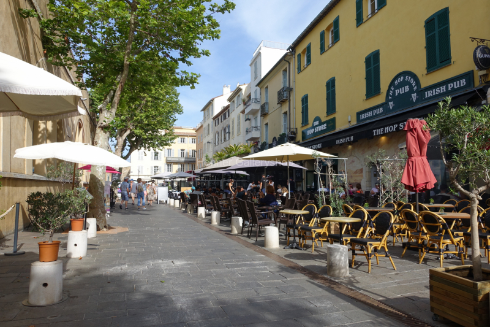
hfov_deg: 73.8
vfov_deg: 53.1
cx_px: 245
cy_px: 164
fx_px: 327
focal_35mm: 24
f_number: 5.6
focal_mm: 8.8
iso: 125
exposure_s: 1/320
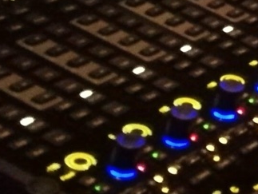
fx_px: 1246
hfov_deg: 9.9
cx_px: 678
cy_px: -133
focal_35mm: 167
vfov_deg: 8.6
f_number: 2.2
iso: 3200
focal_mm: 3.81
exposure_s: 1/12.5
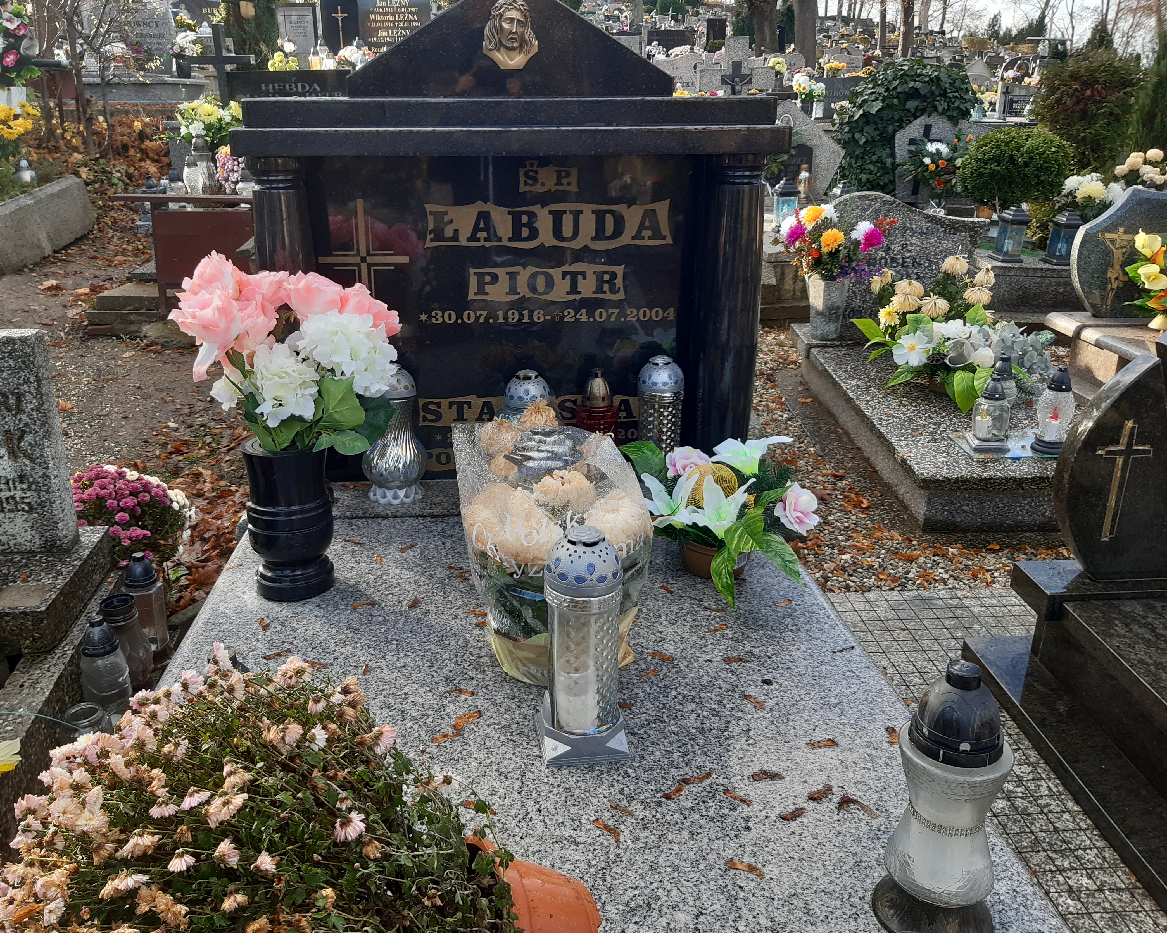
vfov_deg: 51.5
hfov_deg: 62.1
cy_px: 451
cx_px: 534
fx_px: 967
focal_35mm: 28
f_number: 1.7
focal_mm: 3.92
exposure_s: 1/176
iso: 40
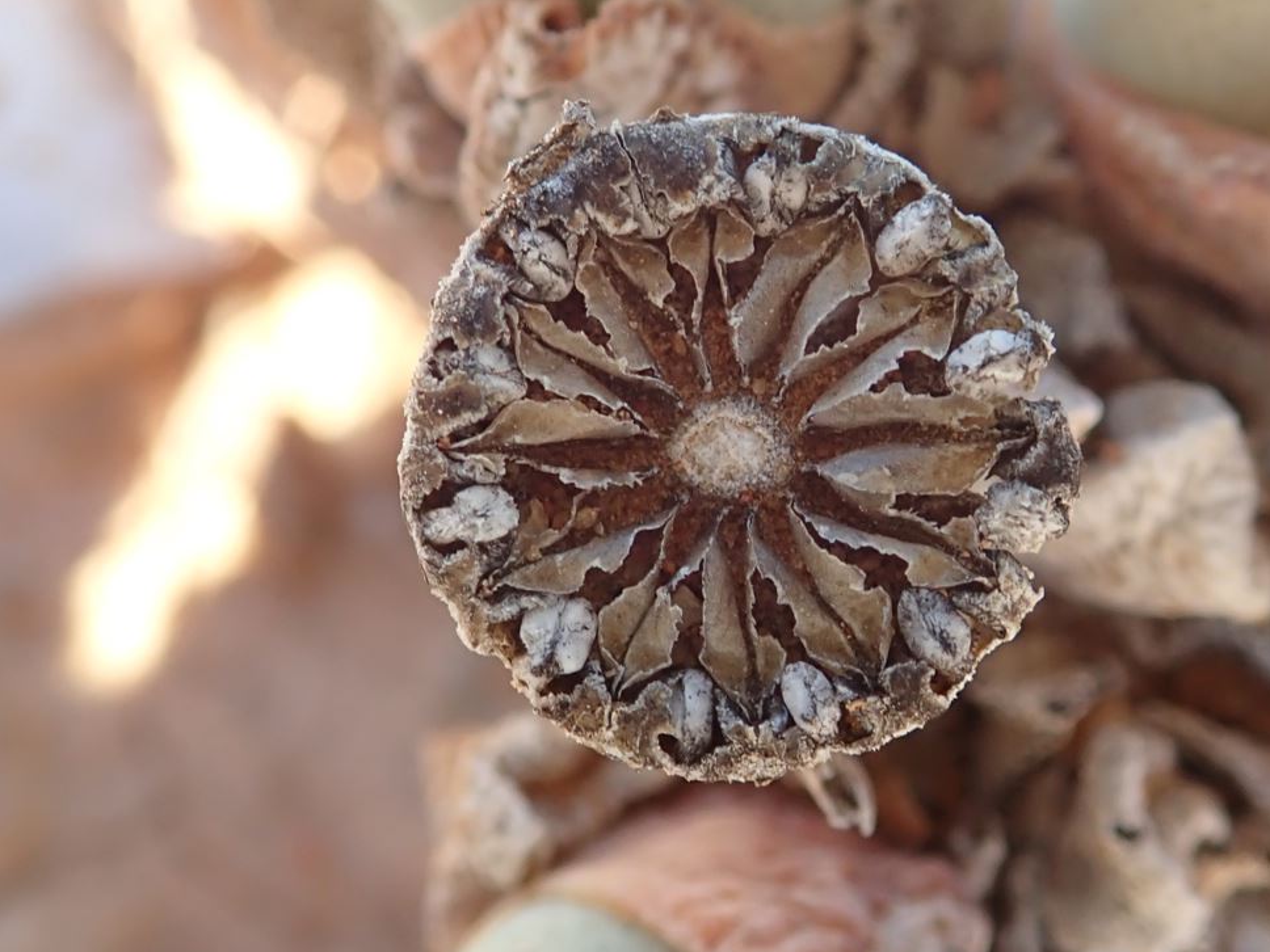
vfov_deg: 23.6
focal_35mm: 62
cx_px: 743
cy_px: 414
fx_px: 2275
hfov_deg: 31.1
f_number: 3.2
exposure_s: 1/125
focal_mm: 5.5
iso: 100
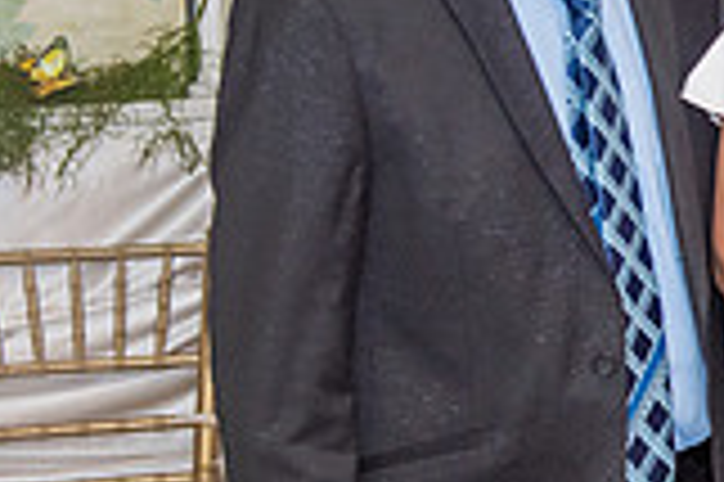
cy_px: 101
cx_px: 1187
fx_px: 3194
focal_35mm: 159
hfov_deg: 12.1
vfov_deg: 8.6
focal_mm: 44
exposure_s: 1/125
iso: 1600
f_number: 4.5
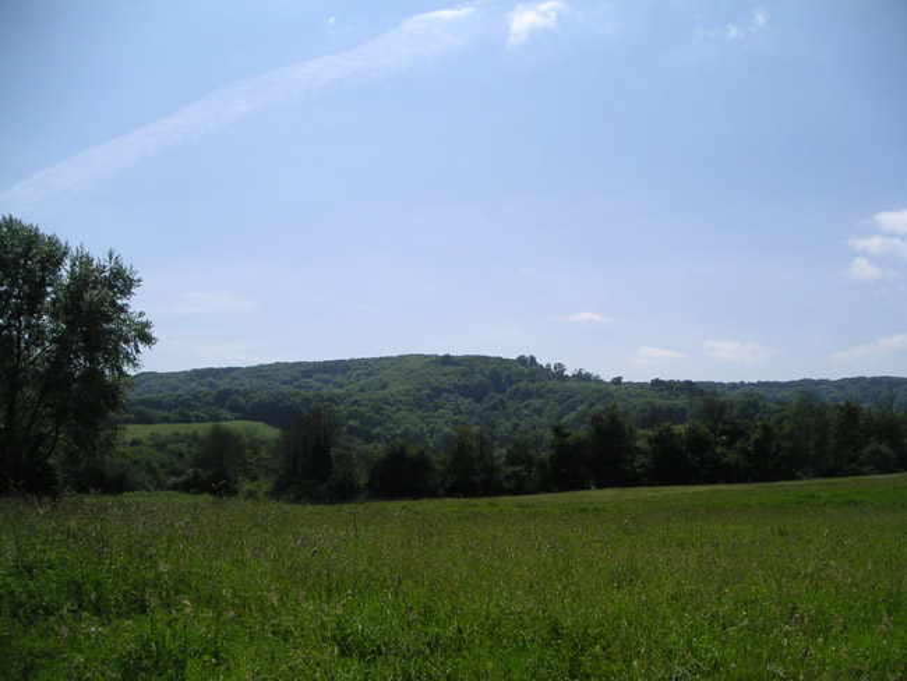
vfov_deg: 32.9
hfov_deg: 42.9
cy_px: 340
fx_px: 1153
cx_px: 454
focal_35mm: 44
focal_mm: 6.8
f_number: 6.7
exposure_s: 1/350
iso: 50
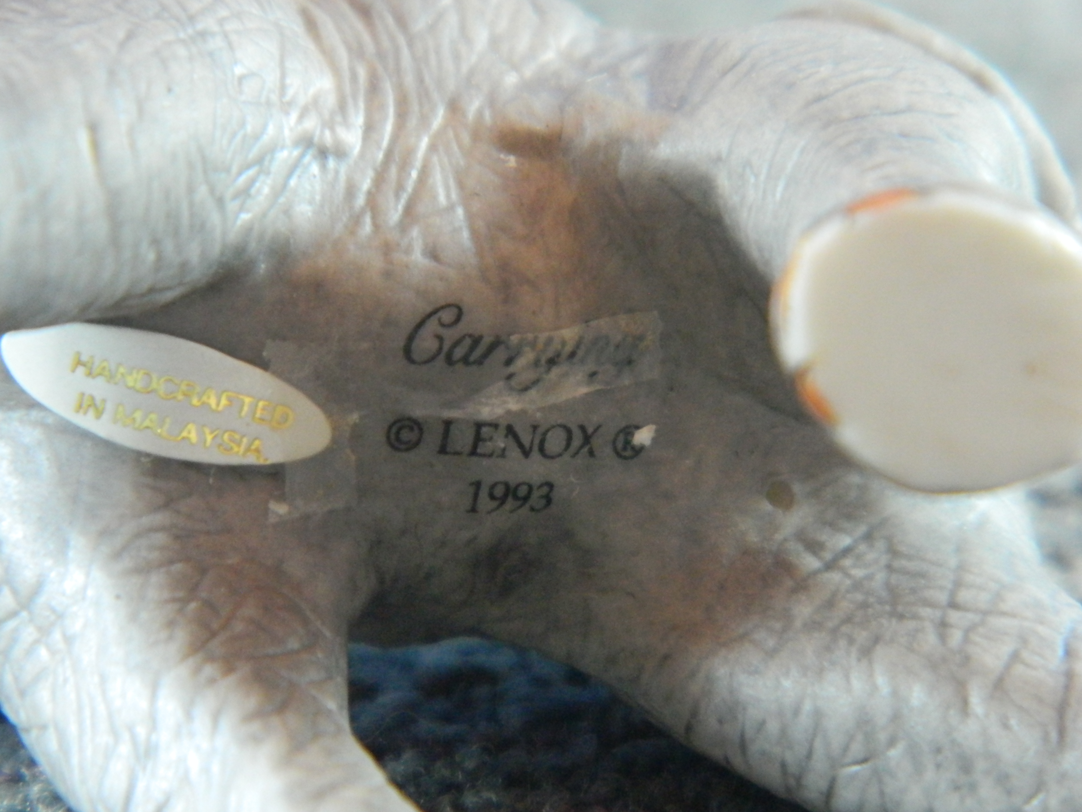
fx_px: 6908
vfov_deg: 6.7
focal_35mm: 221
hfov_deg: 9.0
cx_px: 541
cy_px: 406
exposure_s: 1/10
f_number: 5.4
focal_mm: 39.7
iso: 720
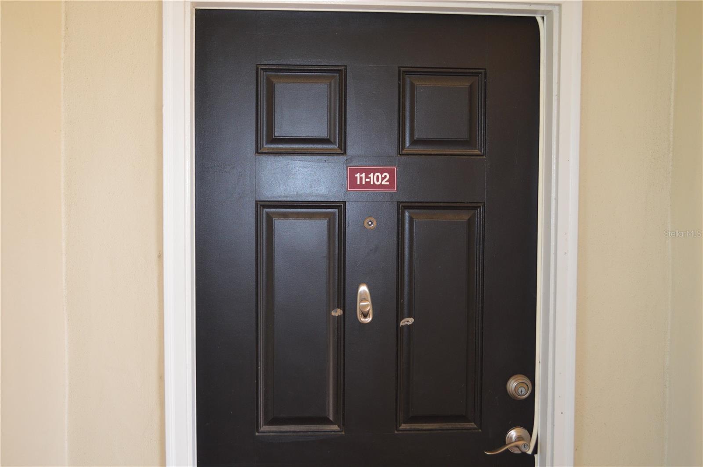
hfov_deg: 49.6
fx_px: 761
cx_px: 352
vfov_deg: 34.1
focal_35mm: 39
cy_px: 234
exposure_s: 1/60
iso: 450
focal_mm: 26
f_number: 4.2
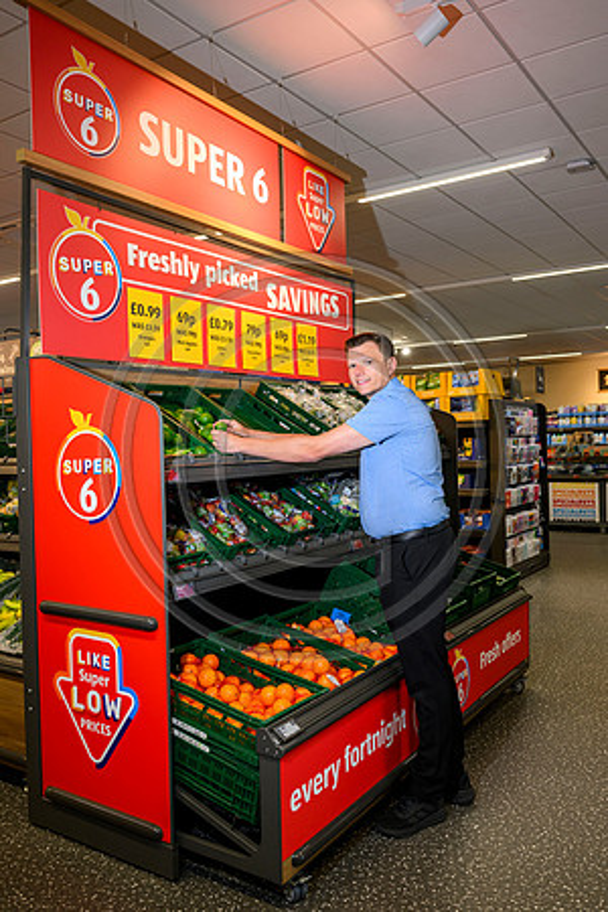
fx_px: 760
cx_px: 304
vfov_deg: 61.9
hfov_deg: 43.6
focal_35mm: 30
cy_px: 456
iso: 800
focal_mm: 30
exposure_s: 1/160
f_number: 5
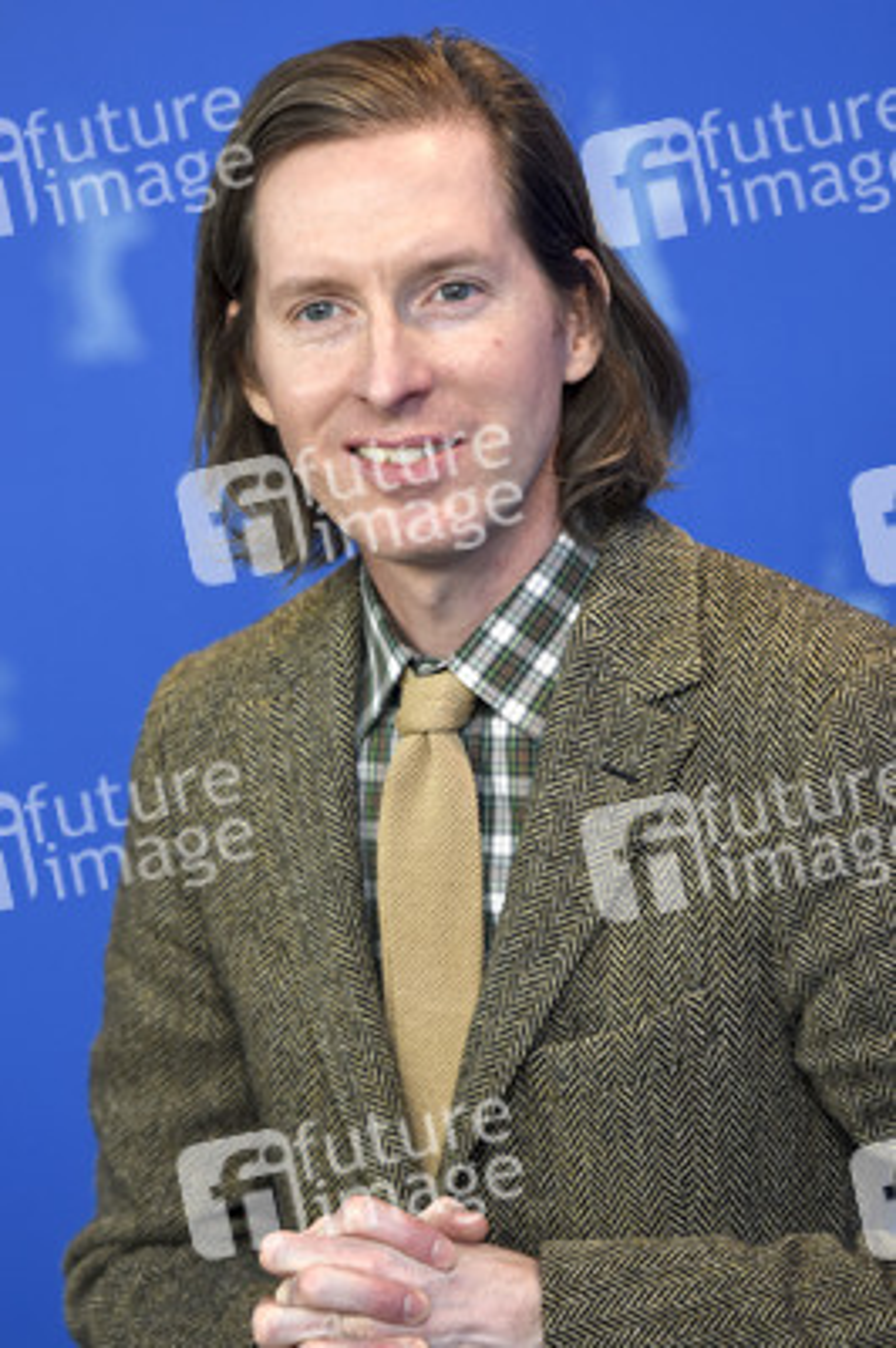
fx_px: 9816
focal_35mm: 262
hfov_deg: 5.2
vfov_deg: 7.9
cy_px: 674
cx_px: 448
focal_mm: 175
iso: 640
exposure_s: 1/400
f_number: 3.2
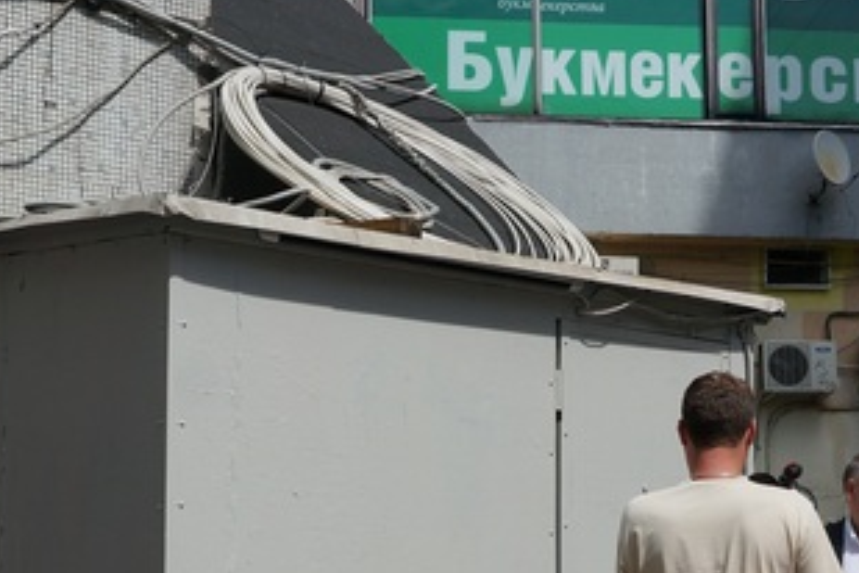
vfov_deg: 21.4
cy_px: 520
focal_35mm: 62
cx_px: 498
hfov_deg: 32.3
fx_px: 1479
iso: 100
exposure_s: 1/320
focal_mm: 16
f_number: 8
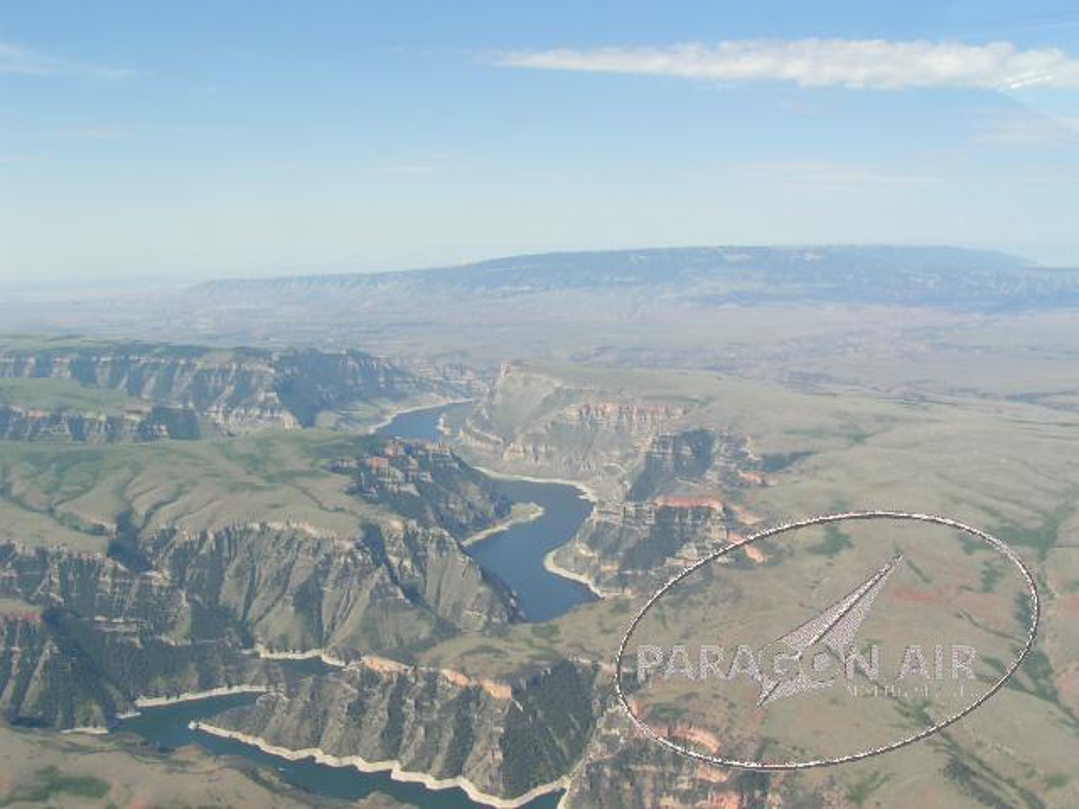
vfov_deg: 37.7
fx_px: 1184
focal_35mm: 38
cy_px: 404
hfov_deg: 49.0
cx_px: 540
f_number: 5.6
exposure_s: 1/320
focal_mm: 5.8
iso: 50
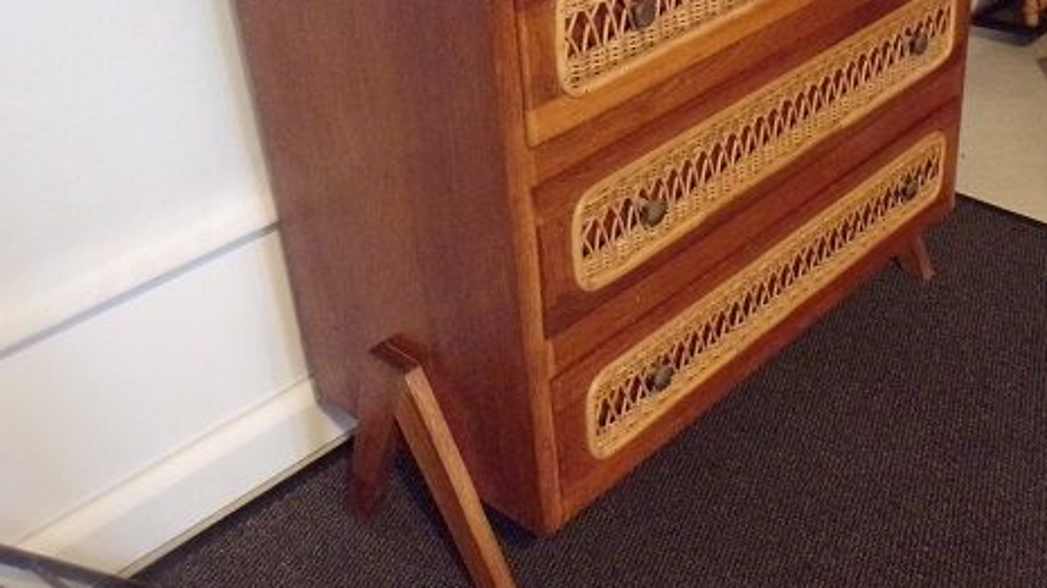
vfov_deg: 26.2
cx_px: 662
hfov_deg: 45.1
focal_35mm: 45
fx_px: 1249
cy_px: 149
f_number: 3.2
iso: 800
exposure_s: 1/6
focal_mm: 5.8
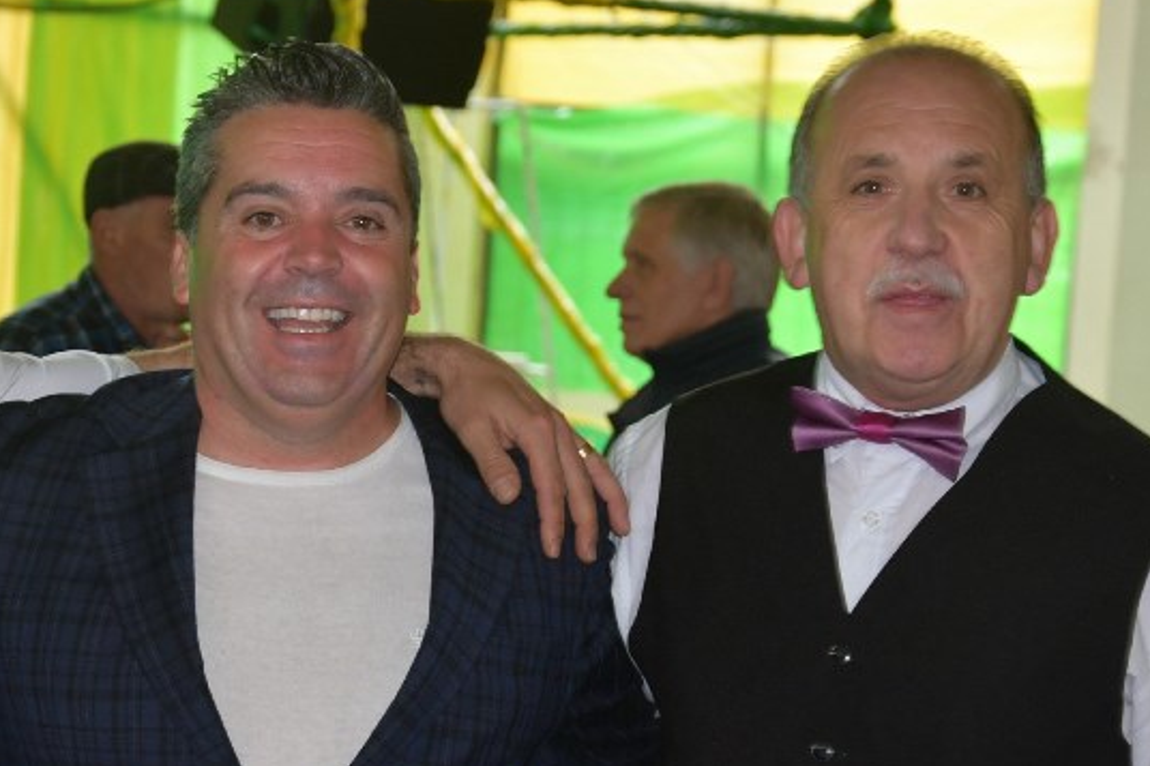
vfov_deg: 9.2
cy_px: 429
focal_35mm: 149
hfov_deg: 13.7
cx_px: 300
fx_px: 4758
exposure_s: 1/60
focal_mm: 52
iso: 560
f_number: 5
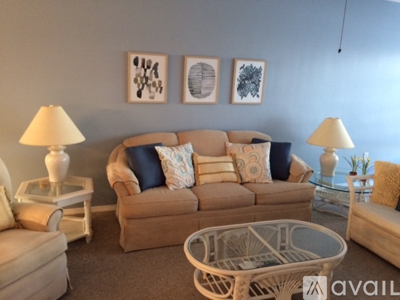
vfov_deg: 48.2
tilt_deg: -14.4
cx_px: 200
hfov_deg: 61.7
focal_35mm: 29
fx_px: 335
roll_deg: -2.6
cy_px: 150
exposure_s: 1/33
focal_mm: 4.15
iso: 320
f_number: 2.2
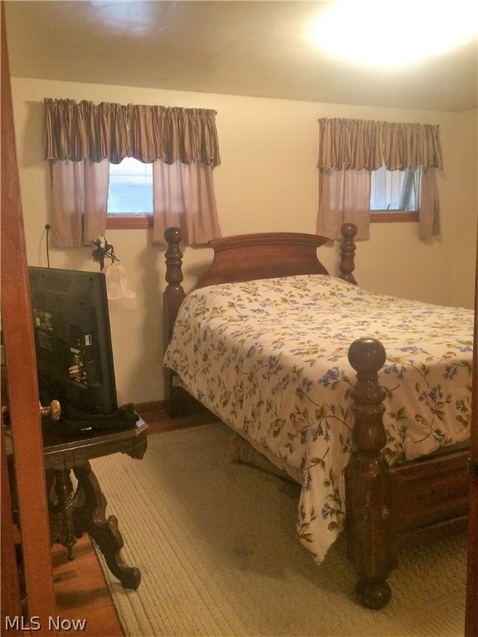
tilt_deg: -8.3
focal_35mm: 29
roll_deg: +2.8
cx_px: 239
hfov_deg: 48.2
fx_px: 534
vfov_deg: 61.7
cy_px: 318
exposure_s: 1/30
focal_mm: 4.15
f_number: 2.2
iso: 200
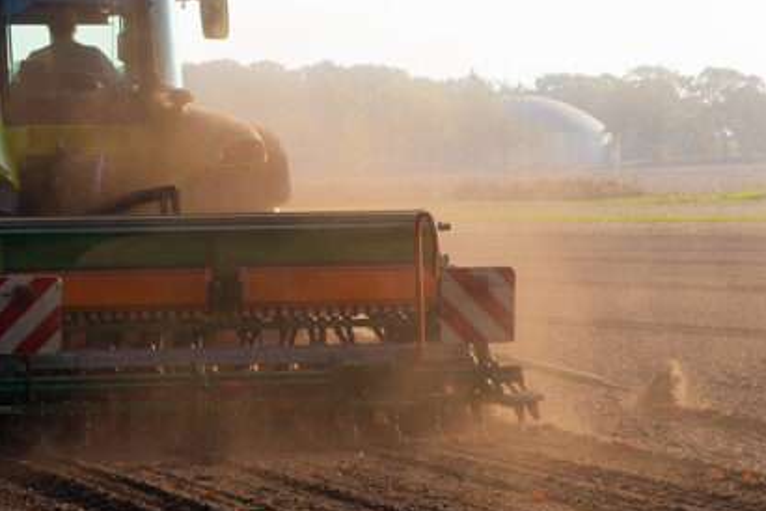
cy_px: 123
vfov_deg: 6.3
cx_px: -4
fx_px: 4638
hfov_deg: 9.4
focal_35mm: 218
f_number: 6.3
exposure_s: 1/160
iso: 64
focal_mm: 70
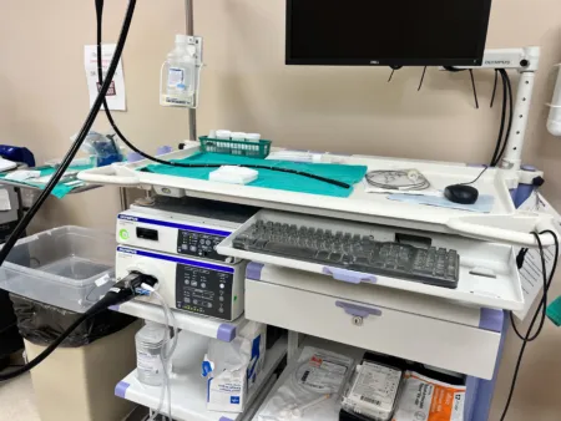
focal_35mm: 26
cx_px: 280
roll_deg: -1.4
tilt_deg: -16.2
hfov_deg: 67.3
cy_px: 210
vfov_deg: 53.1
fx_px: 422
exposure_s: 1/120
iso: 64
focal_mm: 5.1
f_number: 1.6
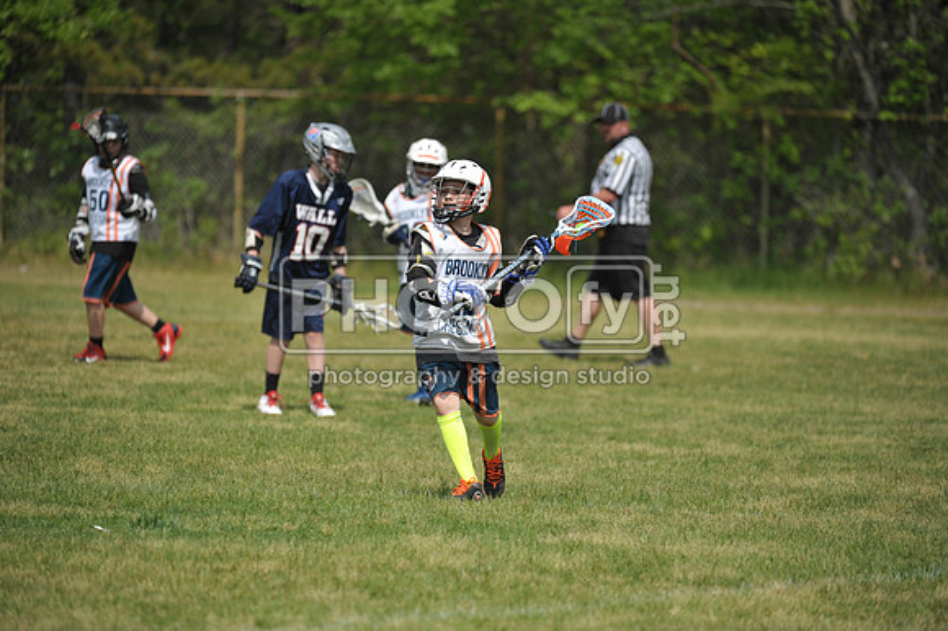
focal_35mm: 290
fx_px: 7632
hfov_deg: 7.1
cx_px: 474
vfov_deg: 4.7
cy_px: 316
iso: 640
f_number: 4
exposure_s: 1/5000
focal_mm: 290
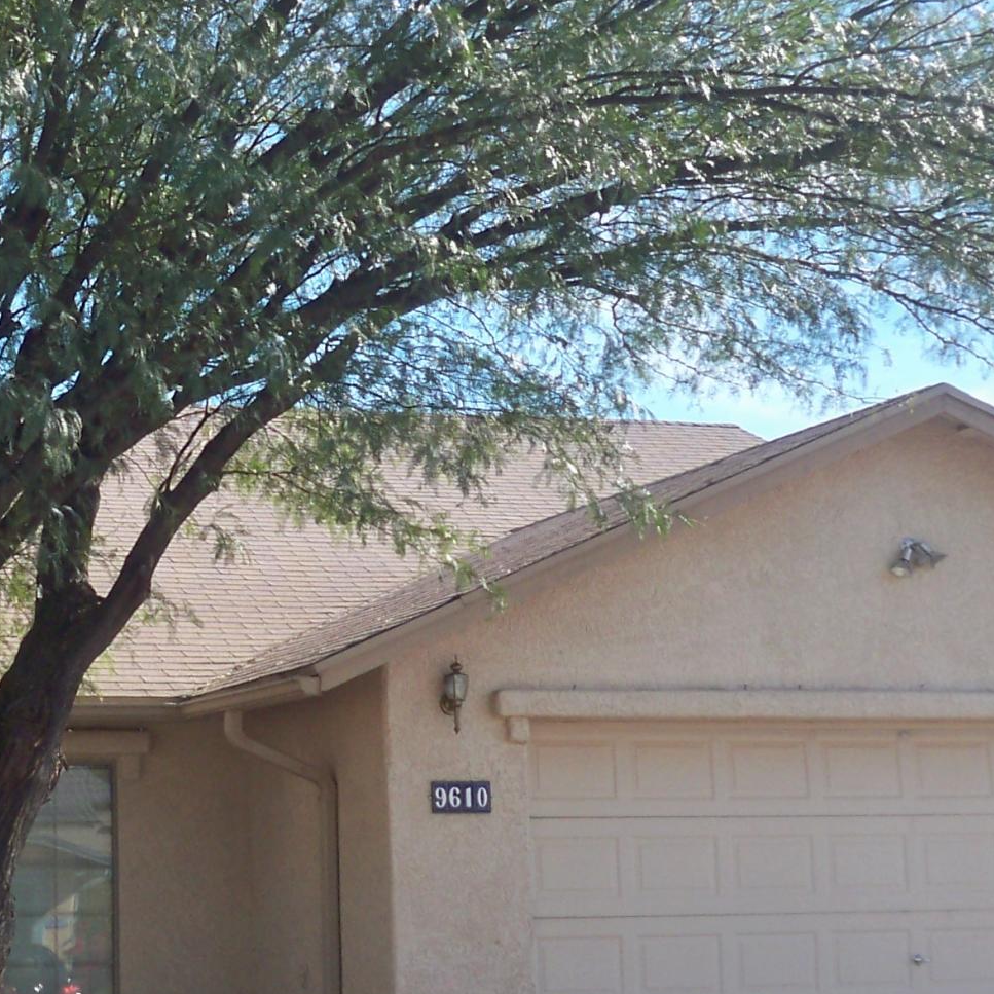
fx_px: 3119
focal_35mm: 96
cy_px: 351
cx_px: 120
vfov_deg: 18.1
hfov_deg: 17.9
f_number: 3.1
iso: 80
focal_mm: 6.3
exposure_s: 1/400
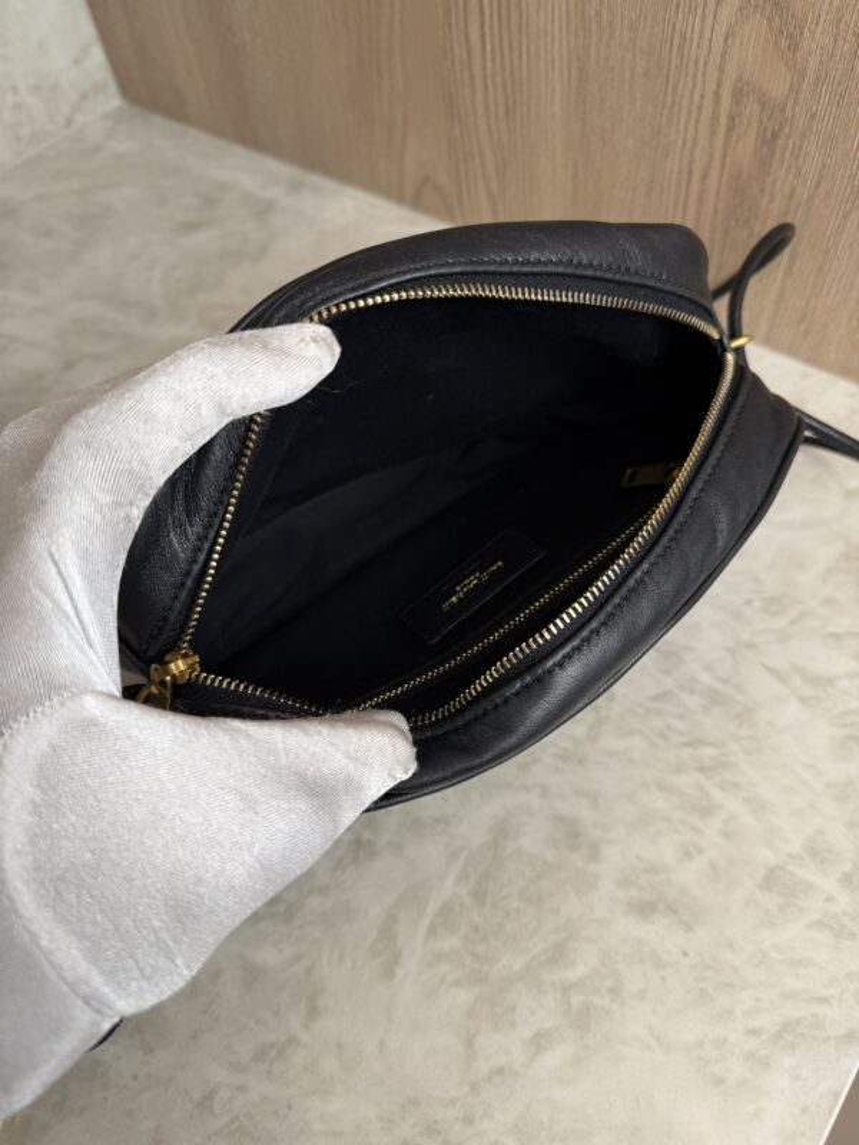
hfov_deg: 56.8
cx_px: 430
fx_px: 794
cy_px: 572
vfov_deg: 71.6
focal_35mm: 24
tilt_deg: -54.1
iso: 80
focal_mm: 6.76
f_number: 1.78
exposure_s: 1/120
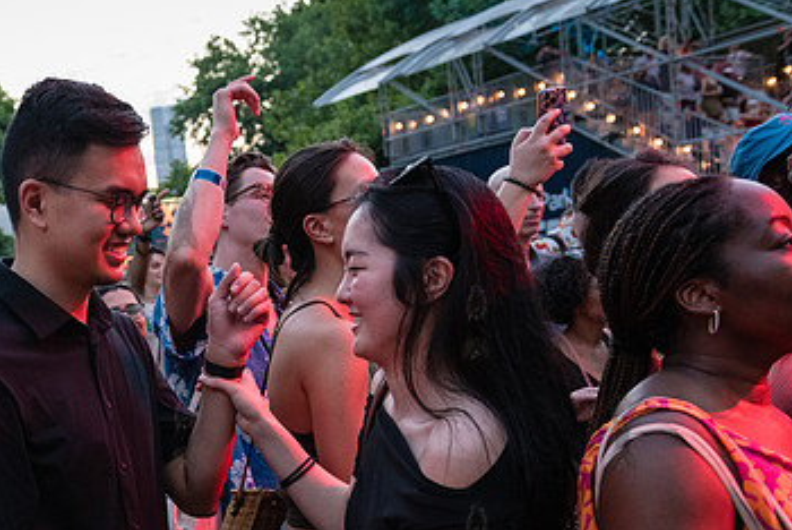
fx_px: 1167
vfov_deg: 25.1
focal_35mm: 53
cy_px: 429
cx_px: 183
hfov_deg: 36.5
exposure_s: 1/250
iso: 4000
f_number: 3.5
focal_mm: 32
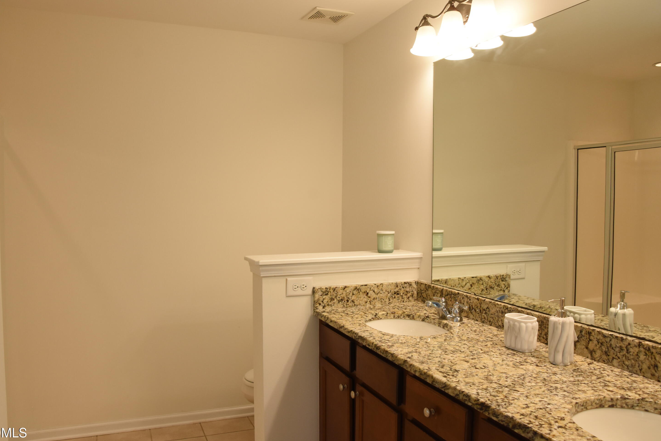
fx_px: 514
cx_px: 333
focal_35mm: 28
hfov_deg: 65.5
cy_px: 225
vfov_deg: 46.4
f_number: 6.3
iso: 800
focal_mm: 18
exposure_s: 1/80
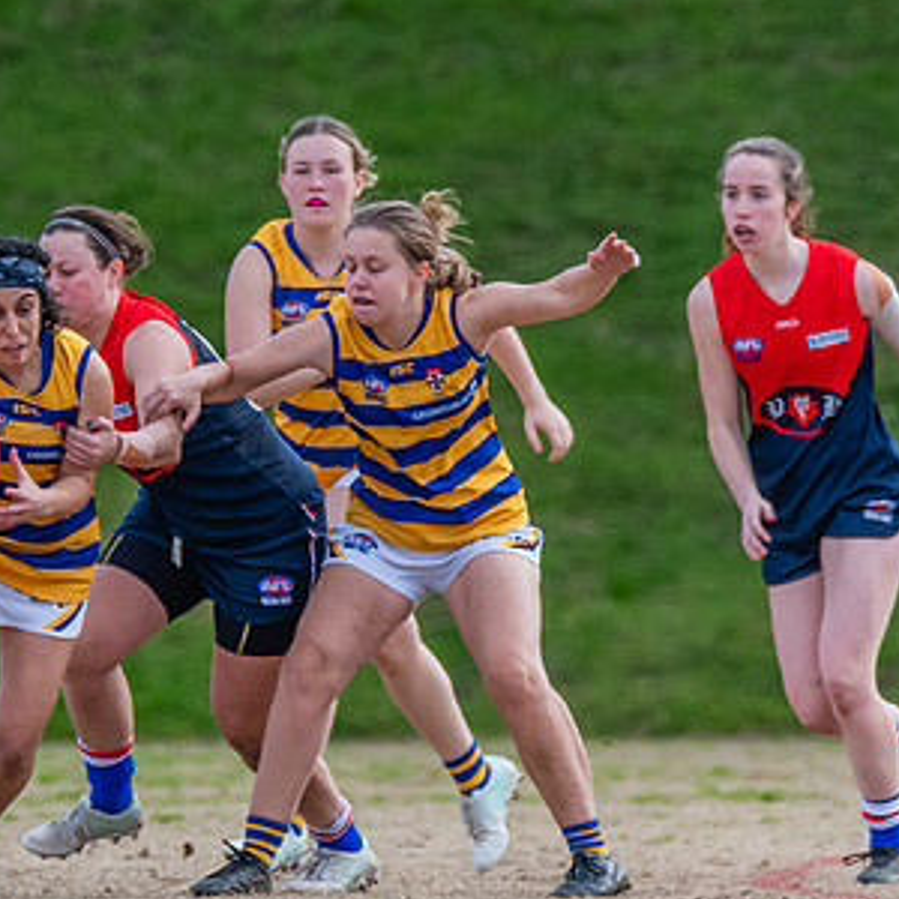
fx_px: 44749
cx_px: 26
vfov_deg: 1.2
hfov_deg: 1.2
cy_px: 428
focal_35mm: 1523
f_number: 6.3
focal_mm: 460
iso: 900
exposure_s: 1/1600
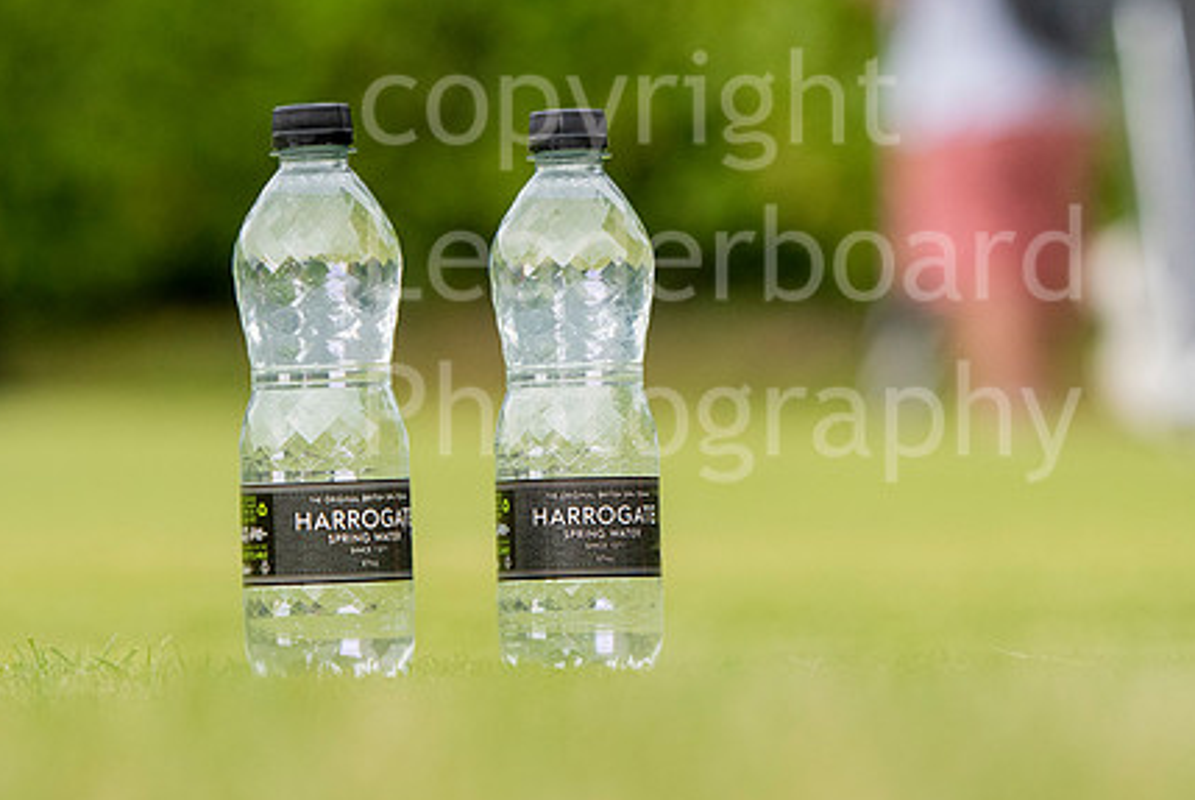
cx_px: 727
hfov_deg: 6.6
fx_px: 10433
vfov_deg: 4.4
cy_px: 280
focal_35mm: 314
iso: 1600
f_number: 4
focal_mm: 155
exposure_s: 1/1000
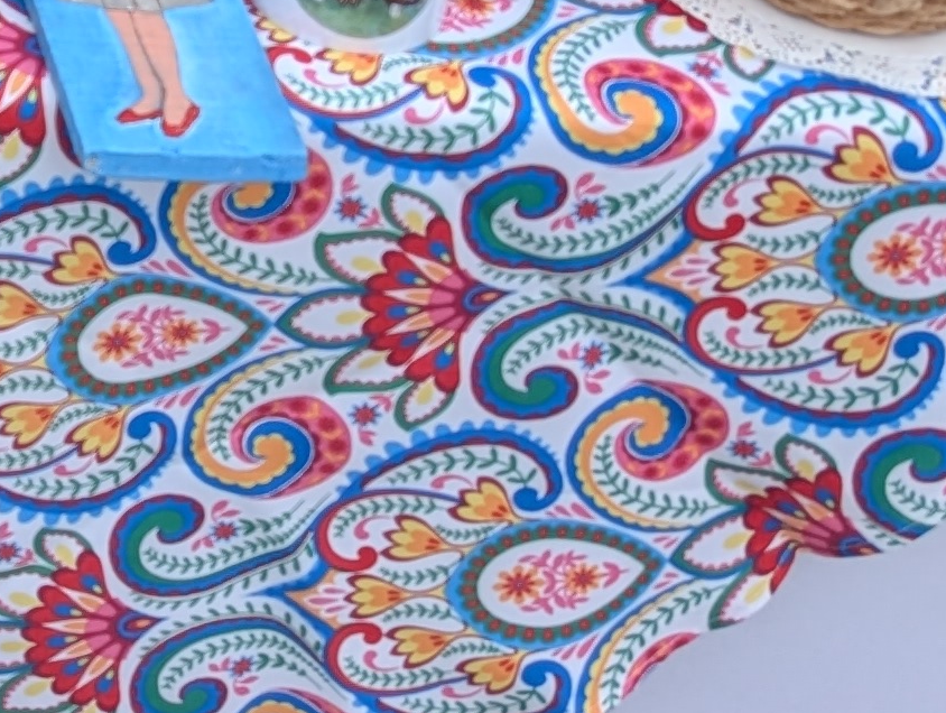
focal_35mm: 116
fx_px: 3176
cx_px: -649
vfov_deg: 11.6
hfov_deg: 15.1
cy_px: -672
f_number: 1.68
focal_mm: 6.9
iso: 19
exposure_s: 1/192
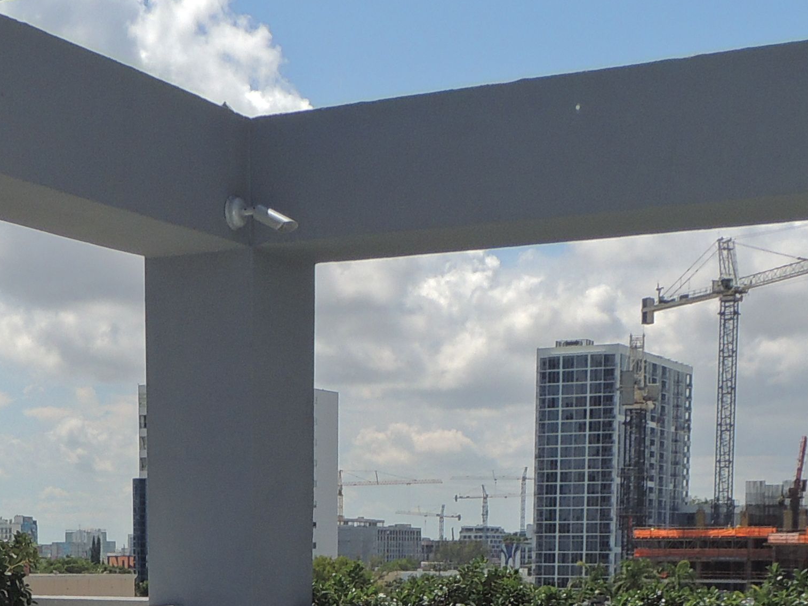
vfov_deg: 18.6
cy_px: 806
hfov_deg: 26.5
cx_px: 269
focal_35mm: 73
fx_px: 1704
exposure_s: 1/1600
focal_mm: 4.3
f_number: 3.3
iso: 100
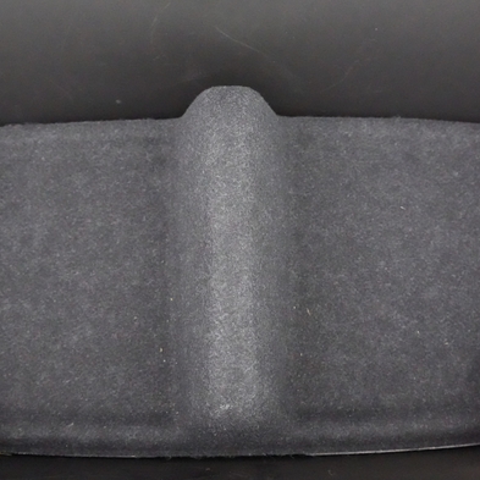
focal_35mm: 36
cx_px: 232
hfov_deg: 46.0
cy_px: 231
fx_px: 565
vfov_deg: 46.0
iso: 32000
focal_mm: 26
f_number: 5
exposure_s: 1/100
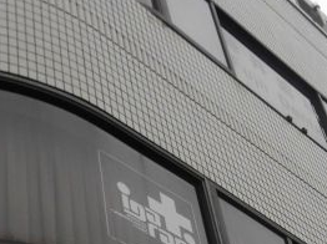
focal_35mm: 93
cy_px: 291
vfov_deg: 15.3
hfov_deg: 20.6
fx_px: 878
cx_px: 306
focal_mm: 6.77
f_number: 3.7
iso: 100
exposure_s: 1/1000
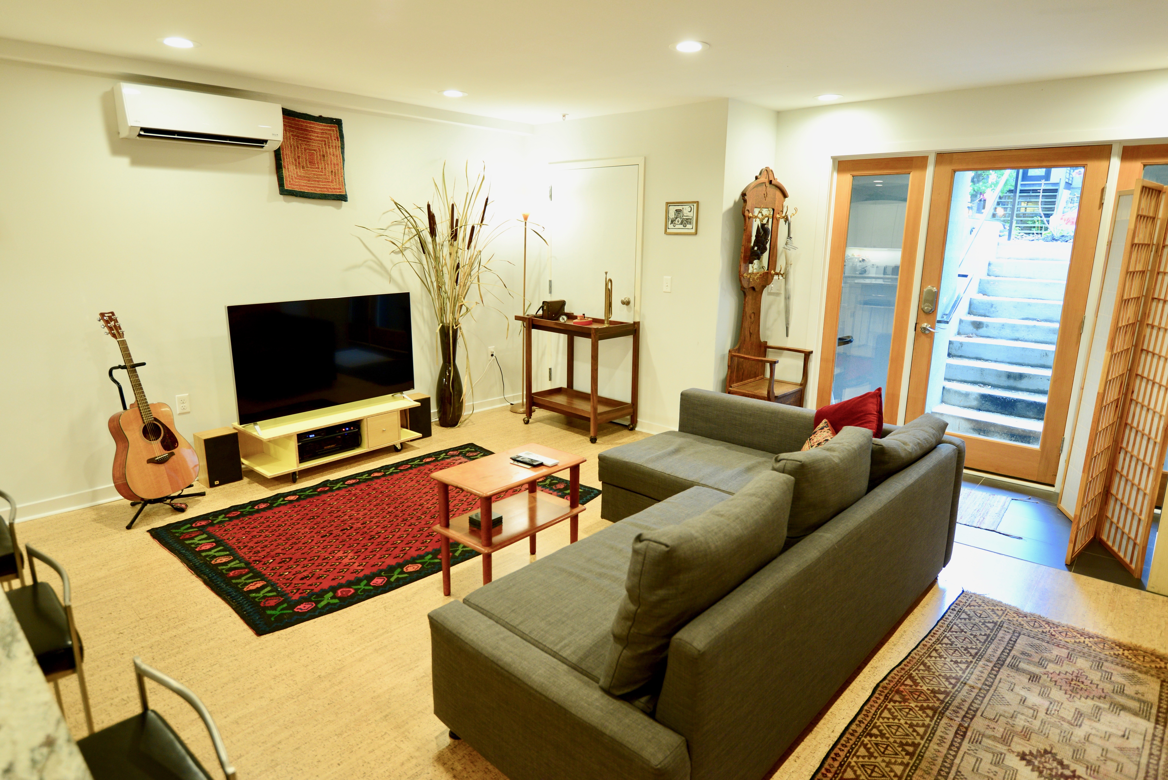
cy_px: 390
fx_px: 682
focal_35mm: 21
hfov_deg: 81.2
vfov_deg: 59.5
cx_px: 584
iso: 800
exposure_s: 1/30
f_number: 4
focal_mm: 21
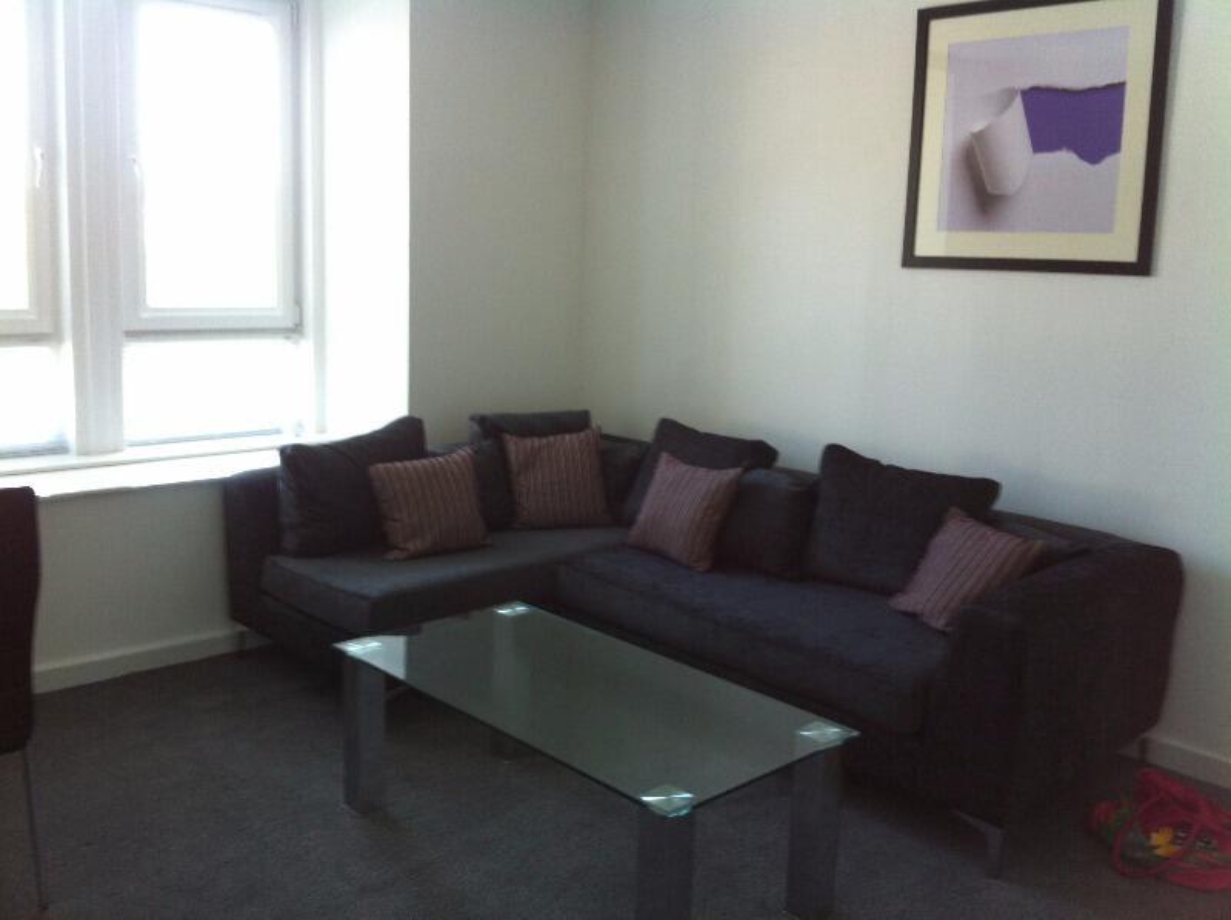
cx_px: 616
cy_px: 460
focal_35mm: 35
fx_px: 1243
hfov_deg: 52.7
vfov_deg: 40.6
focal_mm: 3.85
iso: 80
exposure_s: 1/15
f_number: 2.8
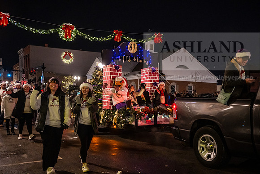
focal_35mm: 40
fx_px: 289
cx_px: 130
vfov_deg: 33.4
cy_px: 87
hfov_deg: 48.4
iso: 4000
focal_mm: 40
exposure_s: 1/200
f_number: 2.8
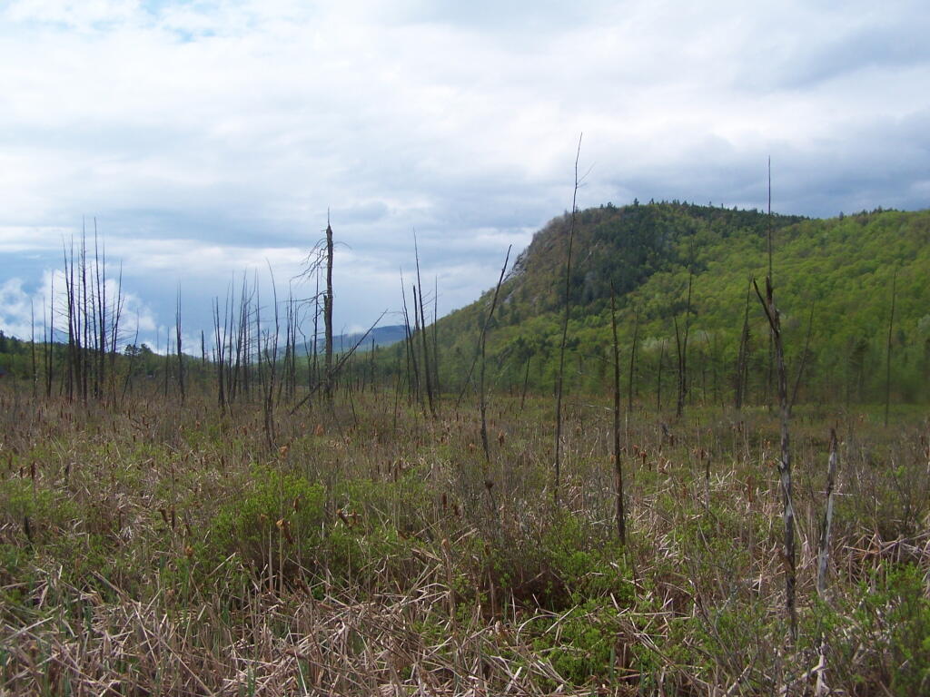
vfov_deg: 37.7
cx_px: 465
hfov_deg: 49.0
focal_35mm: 38
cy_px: 348
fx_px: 1021
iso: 80
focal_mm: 6.3
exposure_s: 1/1000
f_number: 4
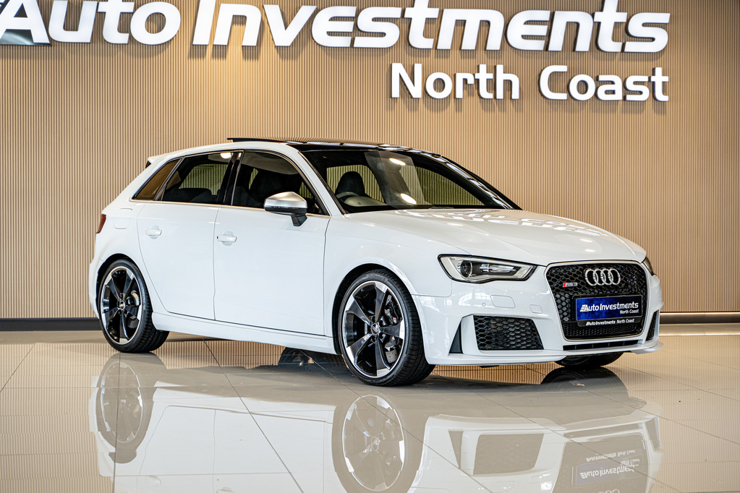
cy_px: 246
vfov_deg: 18.2
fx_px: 1542
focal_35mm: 75
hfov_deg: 27.0
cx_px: 370
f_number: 4
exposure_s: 1/125
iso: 640
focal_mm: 75
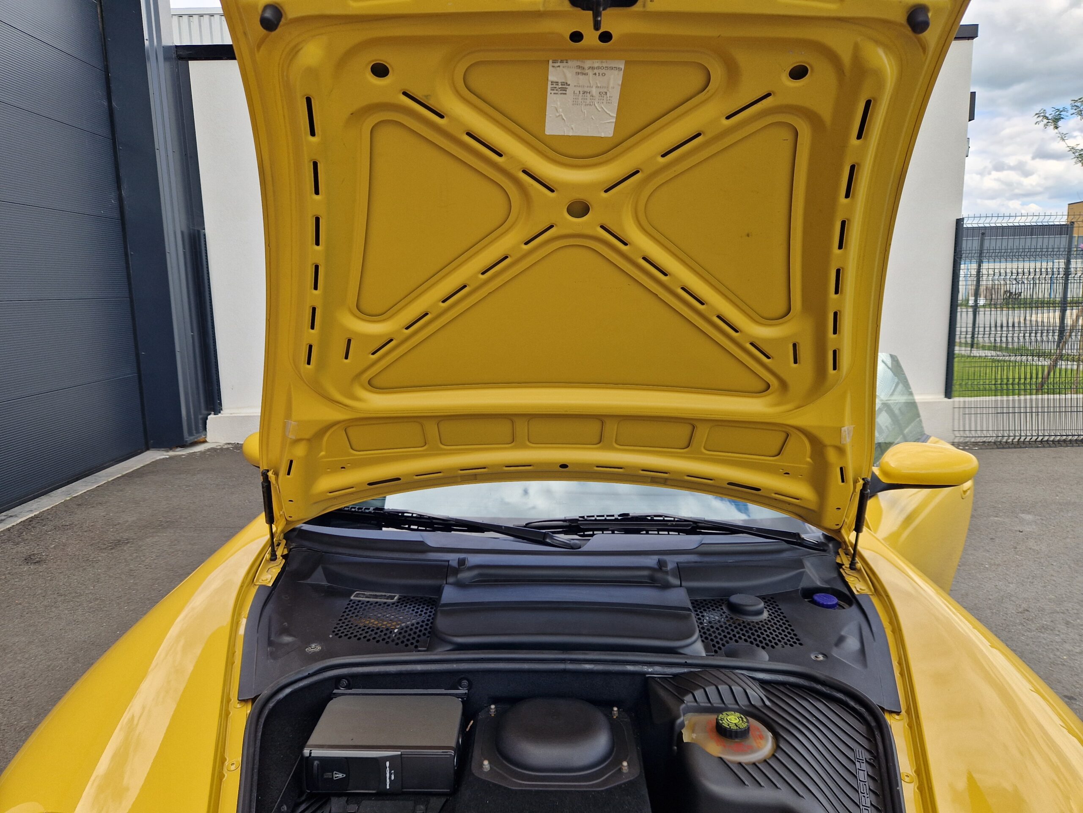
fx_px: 720
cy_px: 406
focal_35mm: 23
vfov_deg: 58.9
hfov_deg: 73.9
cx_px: 542
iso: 50
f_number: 1.8
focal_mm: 5.4
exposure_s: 1/447
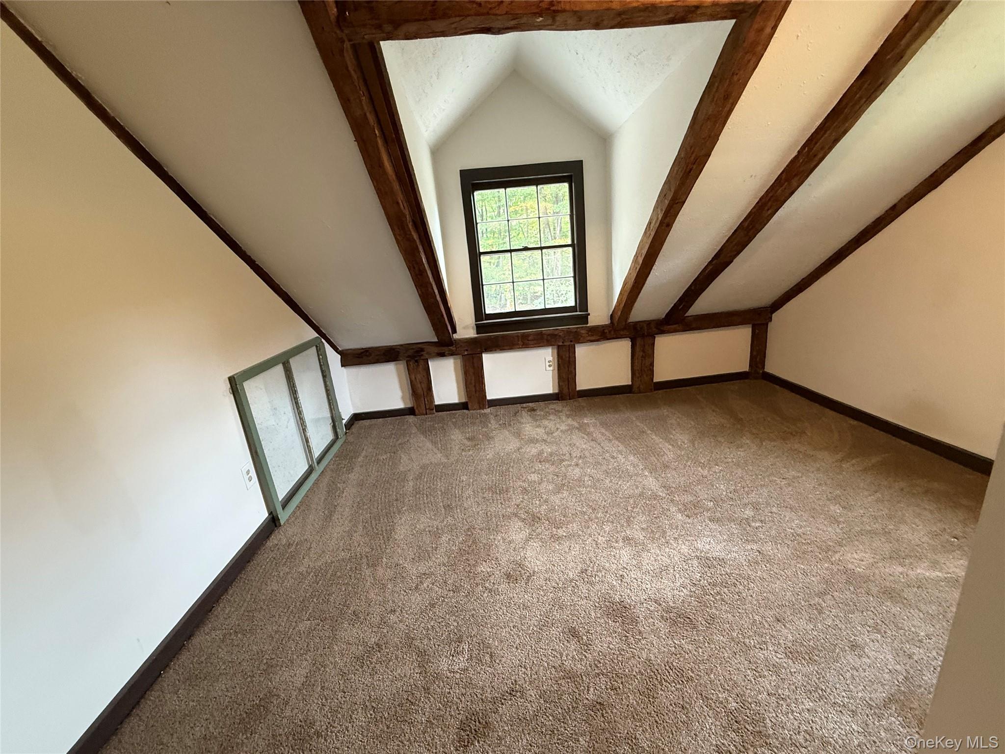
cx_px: 502
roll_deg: +4.6
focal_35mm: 14
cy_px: 377
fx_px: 406
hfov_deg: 102.1
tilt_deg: -14.1
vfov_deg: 85.7
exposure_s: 1/60
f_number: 2.2
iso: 400
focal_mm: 2.22
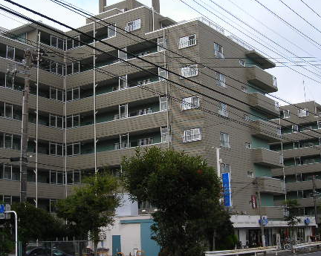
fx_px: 522
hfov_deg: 34.2
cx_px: 149
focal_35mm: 55
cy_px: 110
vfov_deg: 27.6
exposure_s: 1/224
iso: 50
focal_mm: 6.3
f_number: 3.2
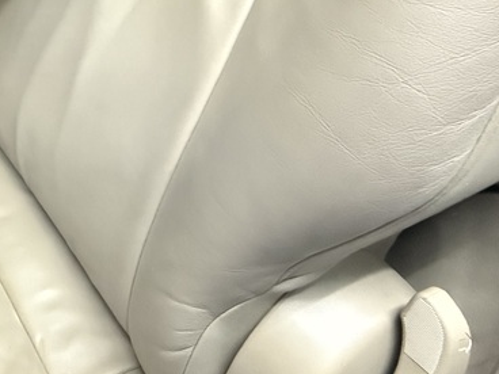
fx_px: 562
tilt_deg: -18.3
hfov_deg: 37.4
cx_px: -87
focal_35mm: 39
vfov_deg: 30.1
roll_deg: -1.9
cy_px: -100
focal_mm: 2.22
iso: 1250
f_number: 2.2
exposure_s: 1/55
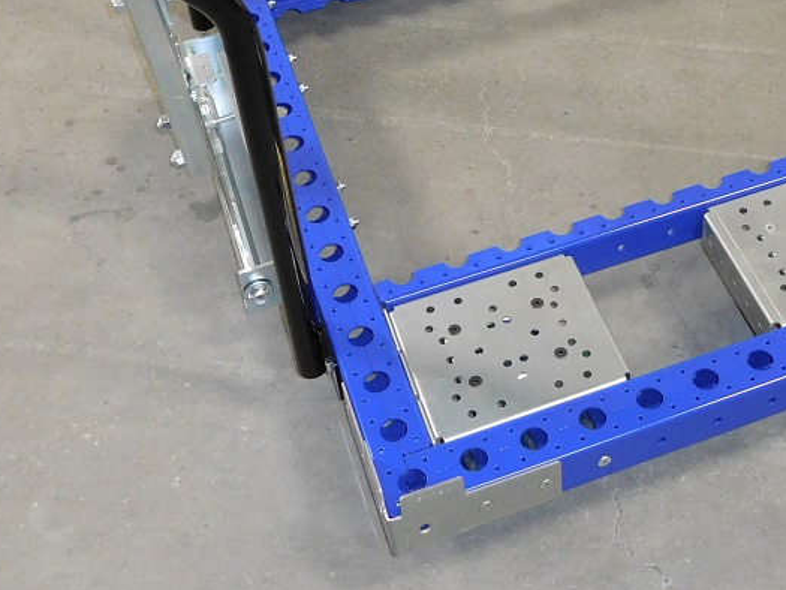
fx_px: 1454
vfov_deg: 22.3
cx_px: 596
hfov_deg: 29.7
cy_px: 35
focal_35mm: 64
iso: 360
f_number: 3.6
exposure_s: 1/30
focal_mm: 5.7
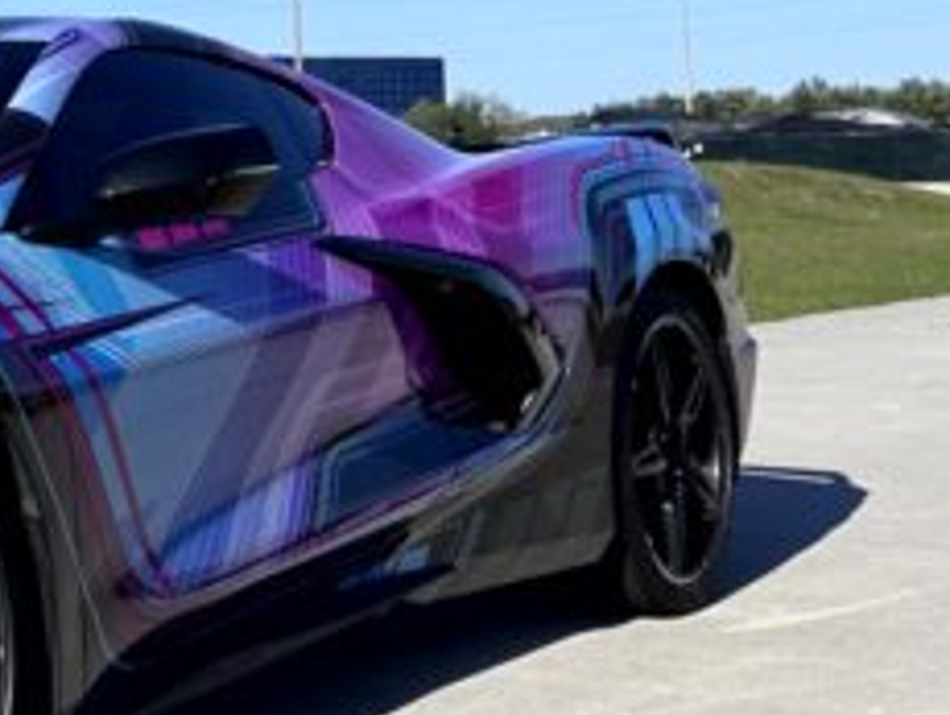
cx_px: -454
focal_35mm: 80
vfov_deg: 18.1
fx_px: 2198
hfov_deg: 20.9
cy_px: 37
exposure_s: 1/5848
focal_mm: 6.86
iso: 80
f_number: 1.78
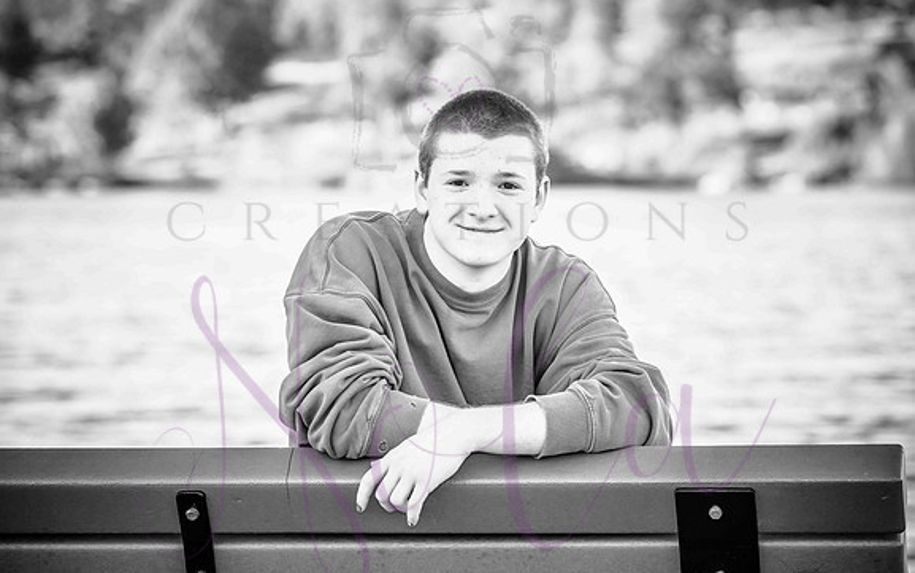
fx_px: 3068
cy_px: 299
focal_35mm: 123
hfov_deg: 17.0
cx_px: 458
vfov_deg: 10.7
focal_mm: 120
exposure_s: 1/800
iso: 400
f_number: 5
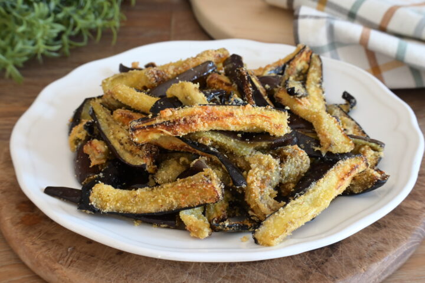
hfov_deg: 27.0
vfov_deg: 18.2
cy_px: 142
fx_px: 885
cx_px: 212
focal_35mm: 75
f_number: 10
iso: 200
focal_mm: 50
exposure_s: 1/5
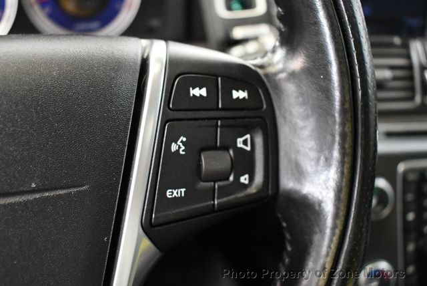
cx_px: 214
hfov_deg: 53.1
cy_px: 143
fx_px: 427
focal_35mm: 36
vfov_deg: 36.9
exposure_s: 1/60
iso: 4500
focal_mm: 18
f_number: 3.5
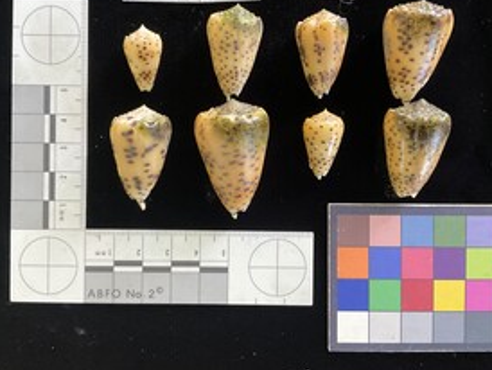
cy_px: 152
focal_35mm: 37
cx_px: 251
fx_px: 526
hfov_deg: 50.1
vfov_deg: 38.6
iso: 200
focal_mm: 3
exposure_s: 1/60
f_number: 1.8
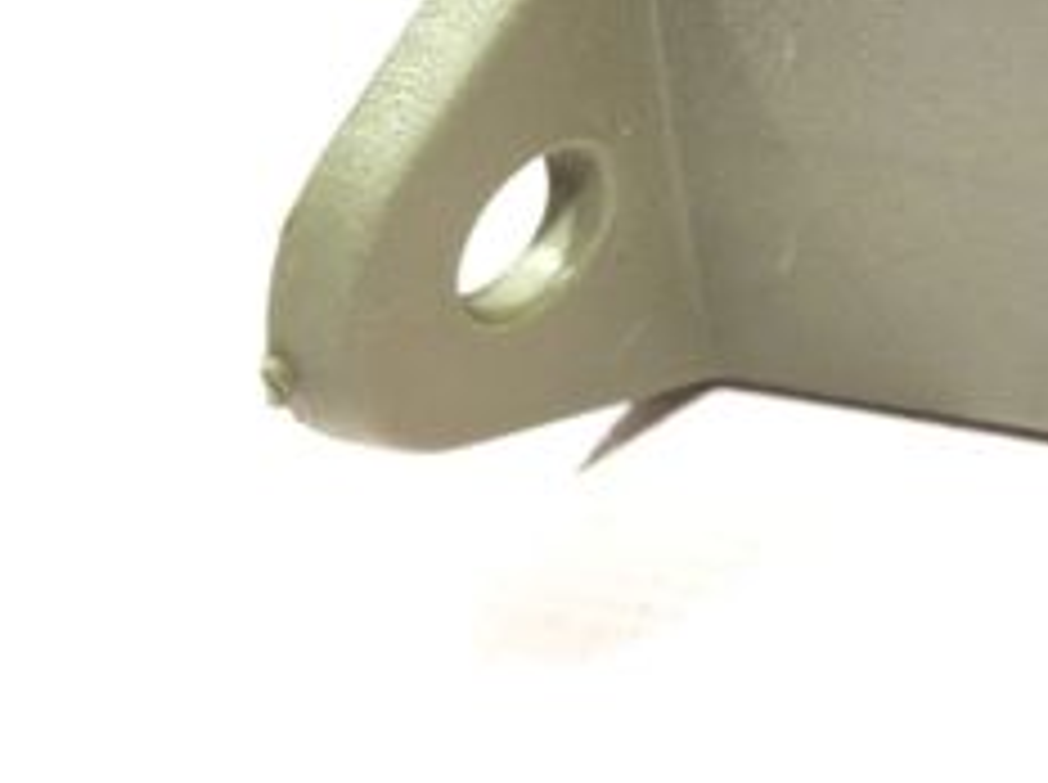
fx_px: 4232
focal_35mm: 140
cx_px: 1408
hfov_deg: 13.5
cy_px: -155
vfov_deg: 10.4
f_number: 1.75
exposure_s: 1/100
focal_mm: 4.75
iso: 275
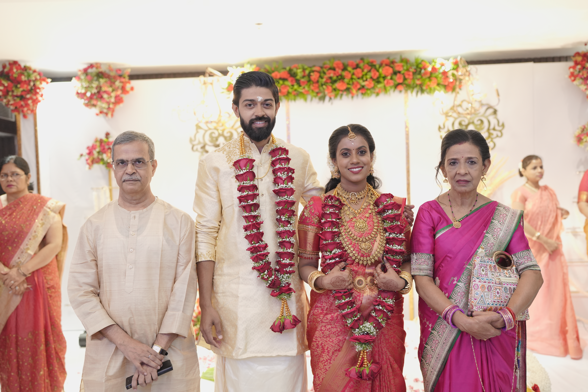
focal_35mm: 35
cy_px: 196
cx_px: 294
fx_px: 572
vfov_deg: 37.9
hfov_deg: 54.4
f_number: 2.2
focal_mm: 35
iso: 2000
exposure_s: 1/250
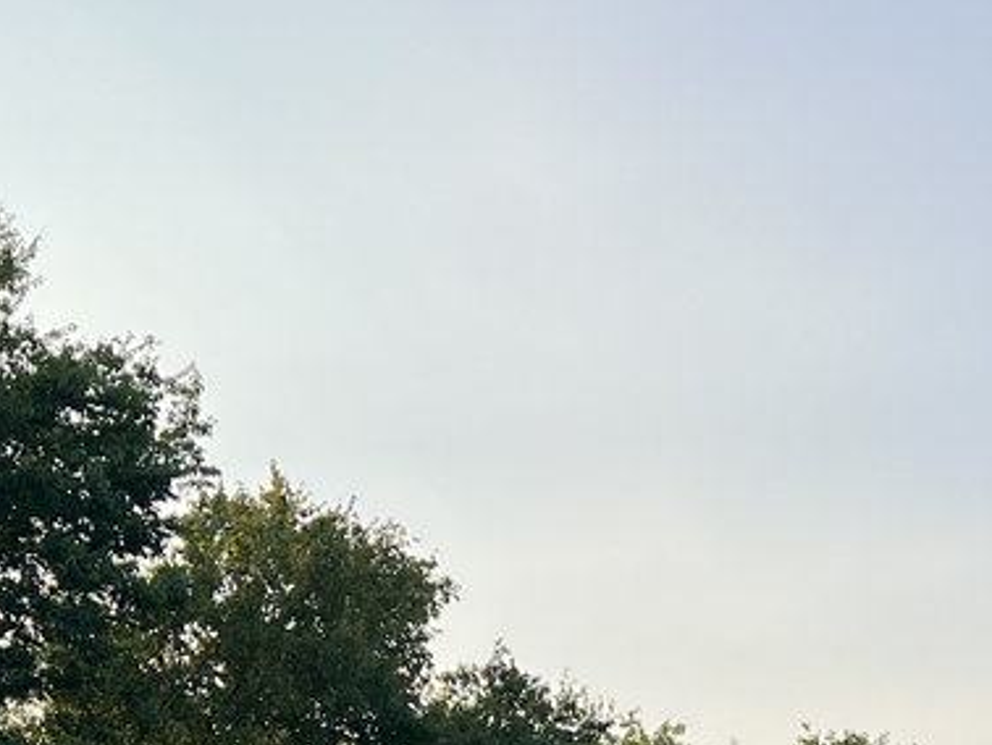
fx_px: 2839
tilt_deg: +3.4
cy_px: 1118
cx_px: 829
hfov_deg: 19.6
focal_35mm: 99
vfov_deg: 14.0
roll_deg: -0.7
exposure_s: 1/1531
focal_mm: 5.7
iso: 50
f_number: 1.5
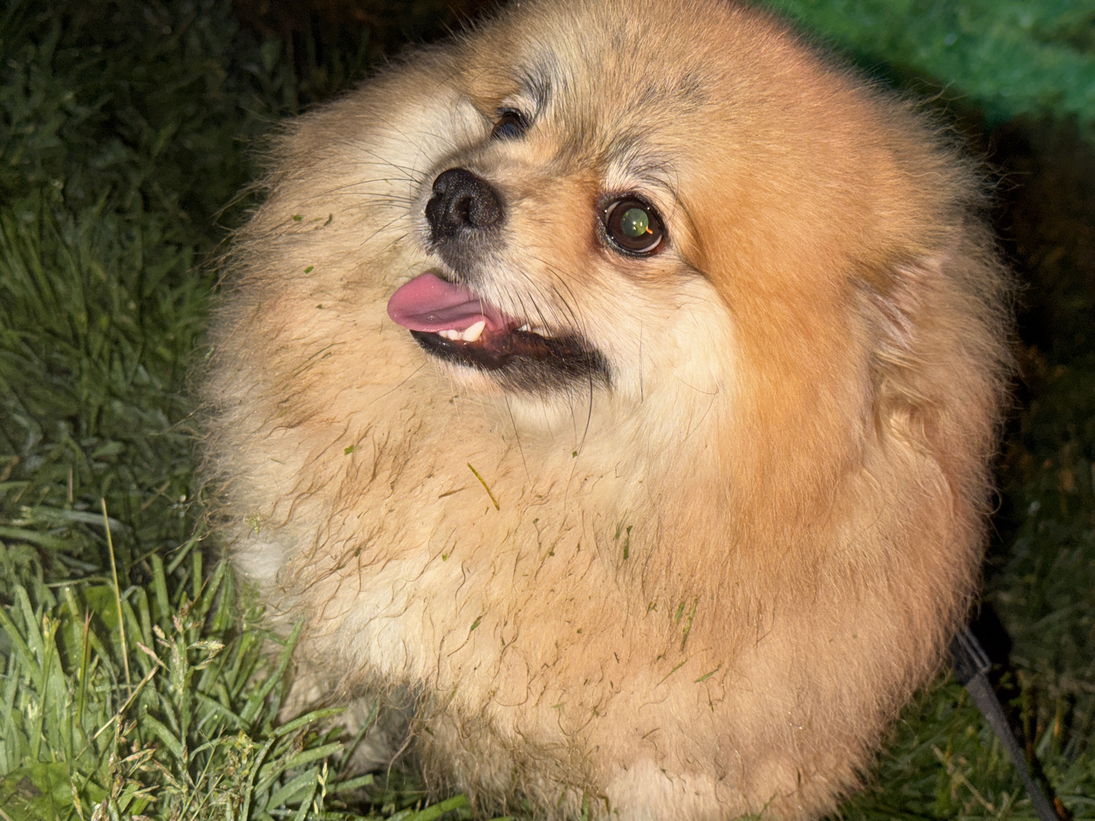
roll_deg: -21.8
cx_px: 548
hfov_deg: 39.7
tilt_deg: -23.7
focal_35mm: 48
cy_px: 410
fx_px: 1518
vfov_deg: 30.3
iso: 64
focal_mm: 6.76
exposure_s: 1/7
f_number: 1.78
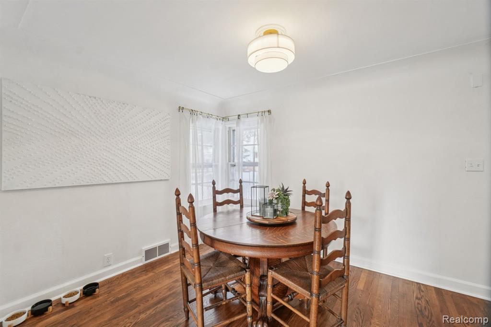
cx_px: 246
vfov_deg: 77.3
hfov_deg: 100.4
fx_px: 205
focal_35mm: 15
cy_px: 164
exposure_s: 1/30
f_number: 8
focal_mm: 10
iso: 500
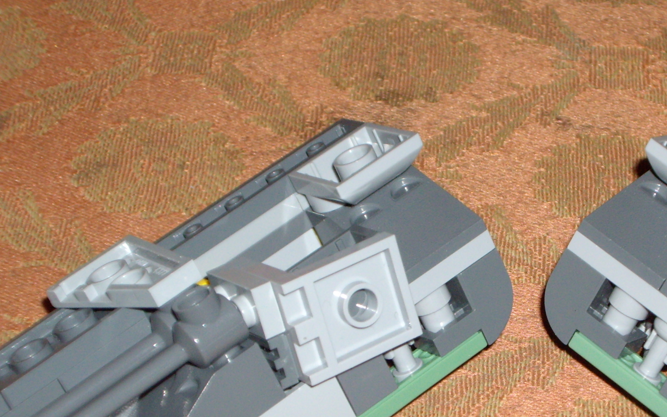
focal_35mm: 122
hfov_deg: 17.0
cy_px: 343
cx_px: 482
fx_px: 2218
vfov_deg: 10.7
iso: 200
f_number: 4.1
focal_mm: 12.8
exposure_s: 1/80
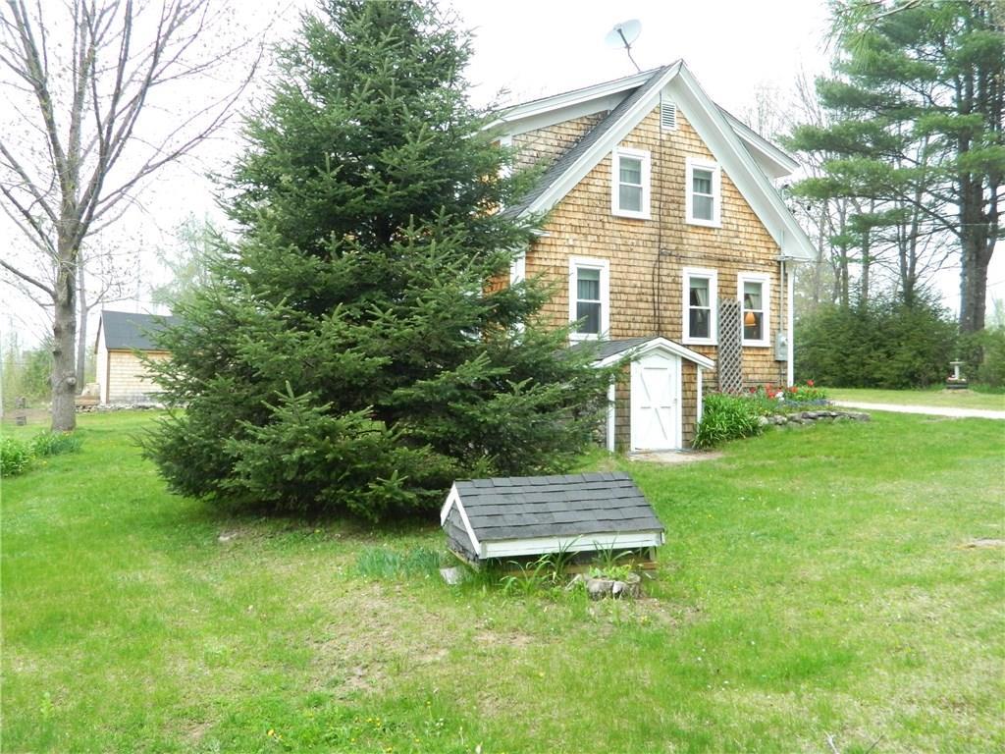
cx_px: 502
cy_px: 377
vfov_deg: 45.4
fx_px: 900
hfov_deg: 58.4
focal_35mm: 31
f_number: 3.2
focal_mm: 5.6
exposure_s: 1/60
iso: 400
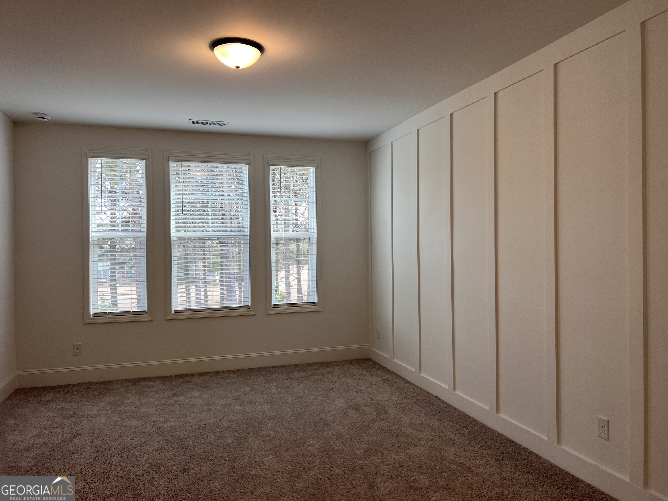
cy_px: 250
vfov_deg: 53.1
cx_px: 334
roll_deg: +1.0
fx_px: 502
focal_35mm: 26
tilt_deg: -0.2
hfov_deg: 67.3
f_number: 1.5
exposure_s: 1/120
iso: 50
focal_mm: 5.7
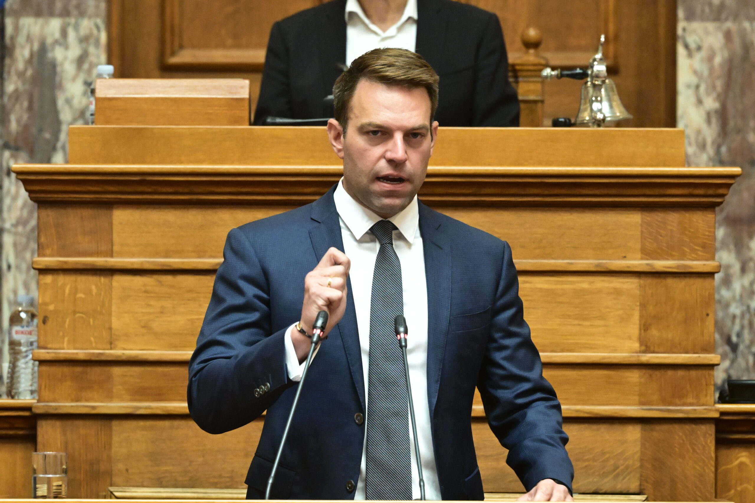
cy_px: 252
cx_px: 378
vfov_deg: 5.2
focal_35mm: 262
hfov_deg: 7.9
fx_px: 5495
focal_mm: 175
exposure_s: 1/320
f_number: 5
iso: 8000
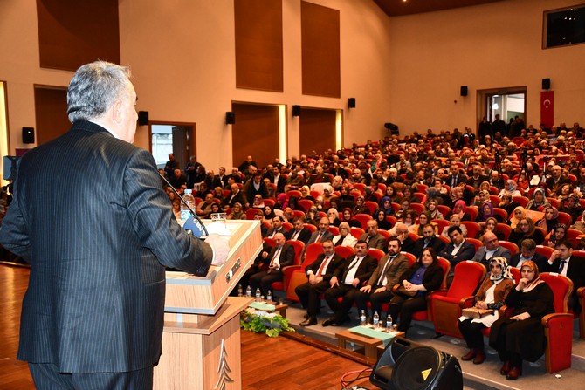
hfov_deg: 49.5
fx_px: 634
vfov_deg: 34.2
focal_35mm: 39
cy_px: 195
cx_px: 292
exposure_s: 1/60
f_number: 3.8
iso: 2000
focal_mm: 26
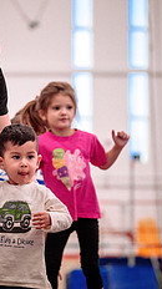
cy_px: 189
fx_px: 2022
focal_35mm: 264
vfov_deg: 8.2
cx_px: 21
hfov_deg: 4.6
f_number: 2.8
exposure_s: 1/400
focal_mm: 95
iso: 1600
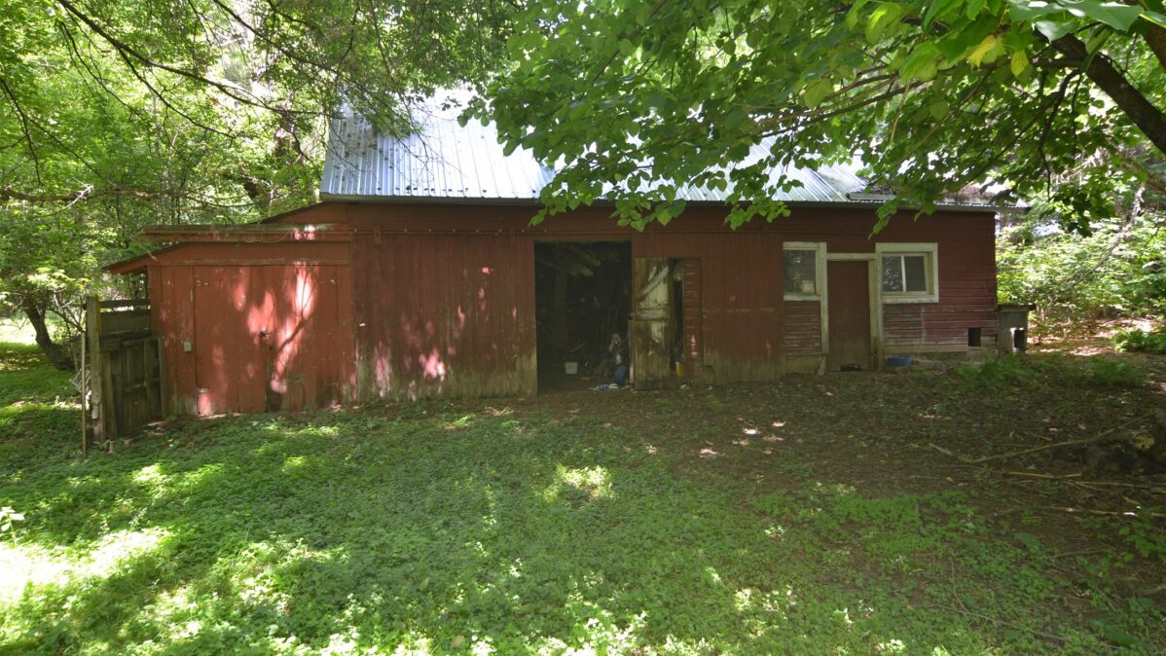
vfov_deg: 51.4
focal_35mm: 22
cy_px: 306
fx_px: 680
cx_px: 583
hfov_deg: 81.2
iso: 400
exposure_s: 1/125
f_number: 5.6
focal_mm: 14
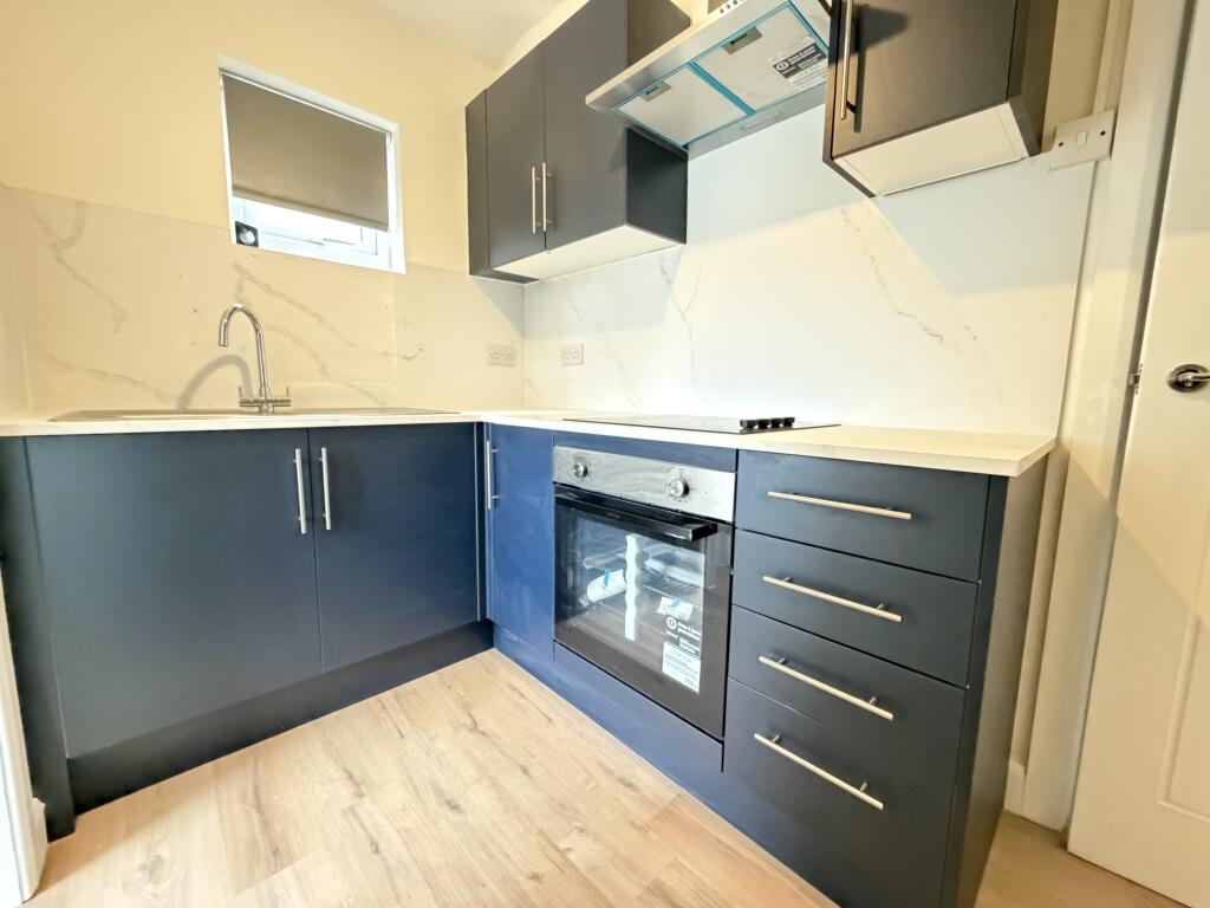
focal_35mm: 14
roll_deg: -0.9
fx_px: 489
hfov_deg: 102.1
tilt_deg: -6.6
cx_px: 605
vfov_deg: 85.7
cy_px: 454
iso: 2000
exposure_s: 1/25
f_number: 2.2
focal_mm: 2.22
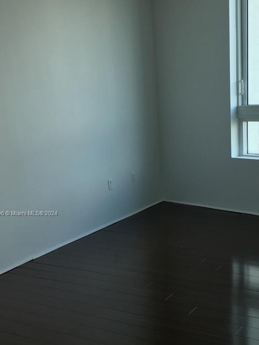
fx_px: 459
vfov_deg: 41.0
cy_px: 214
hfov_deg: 31.2
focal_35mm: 46
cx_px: 180
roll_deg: +3.9
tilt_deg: -15.8
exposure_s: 1/60
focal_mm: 4.15
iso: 32
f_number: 2.2
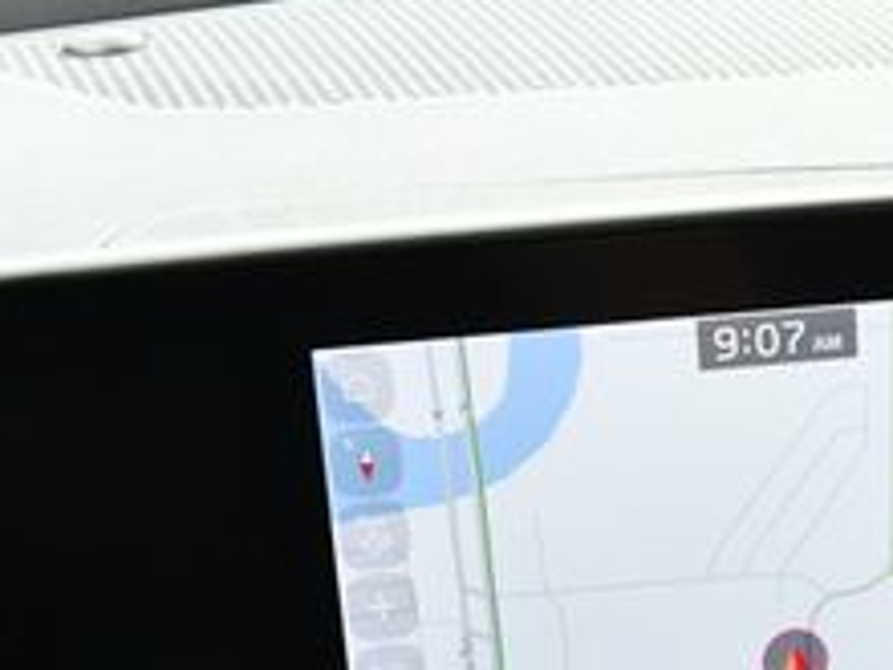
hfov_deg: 18.8
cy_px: 857
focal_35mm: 101
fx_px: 2606
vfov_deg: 14.1
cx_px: 934
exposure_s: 1/250
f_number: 3.5
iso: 450
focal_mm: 18
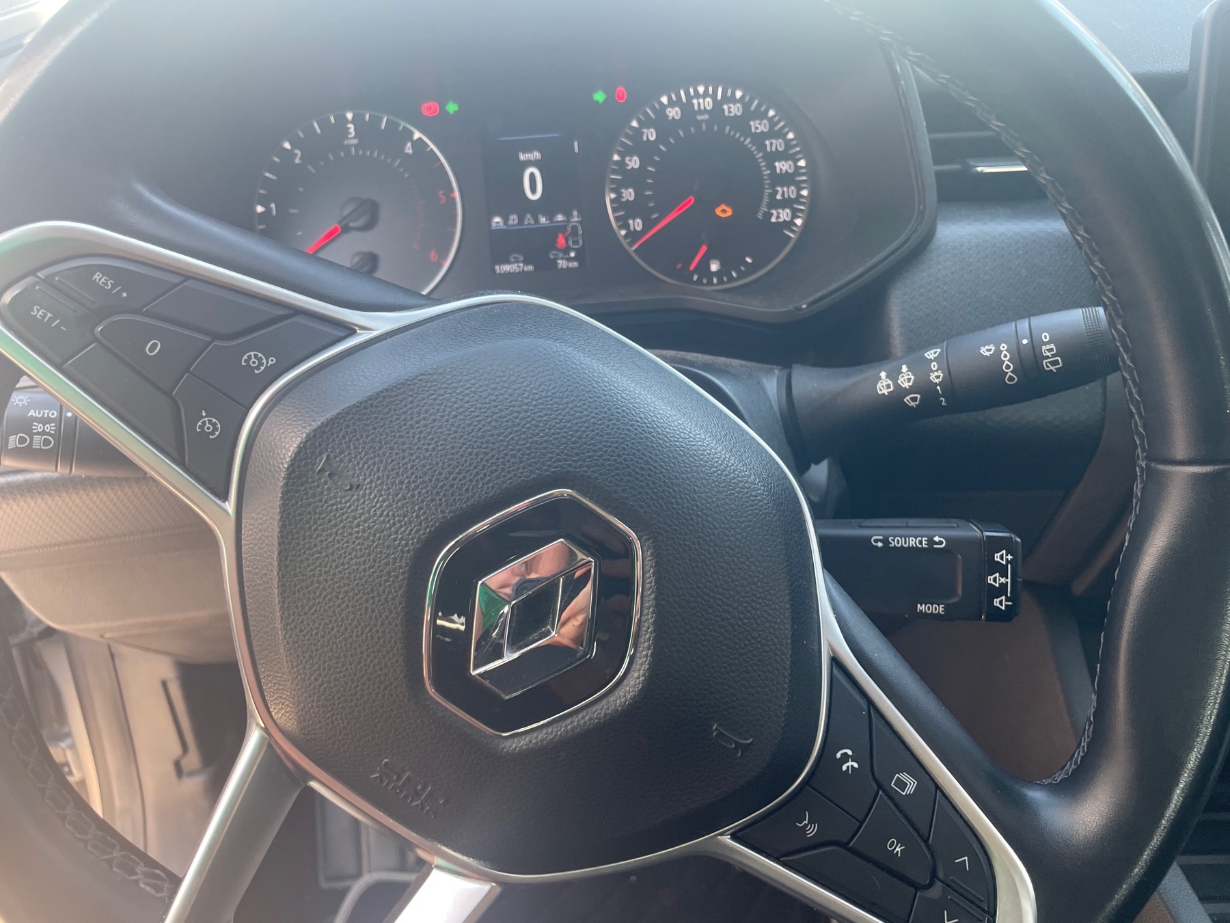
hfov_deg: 67.3
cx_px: 615
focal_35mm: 26
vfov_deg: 53.1
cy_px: 462
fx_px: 924
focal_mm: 4.2
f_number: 1.6
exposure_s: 1/121
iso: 100
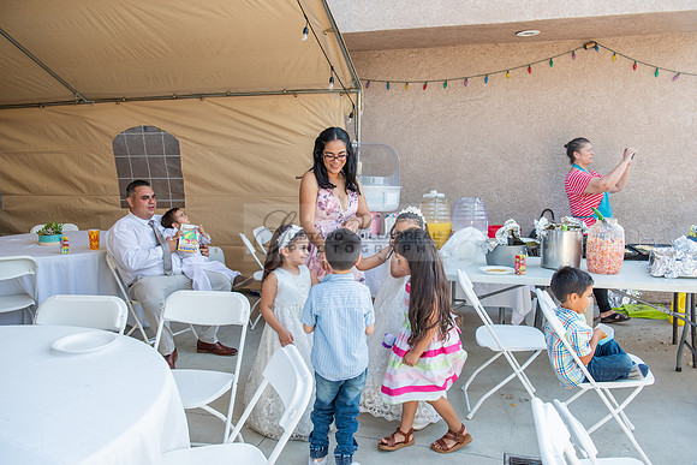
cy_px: 232
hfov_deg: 63.6
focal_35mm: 29
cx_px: 348
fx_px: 562
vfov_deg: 45.0
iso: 200
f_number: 4.5
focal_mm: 29
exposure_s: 1/250
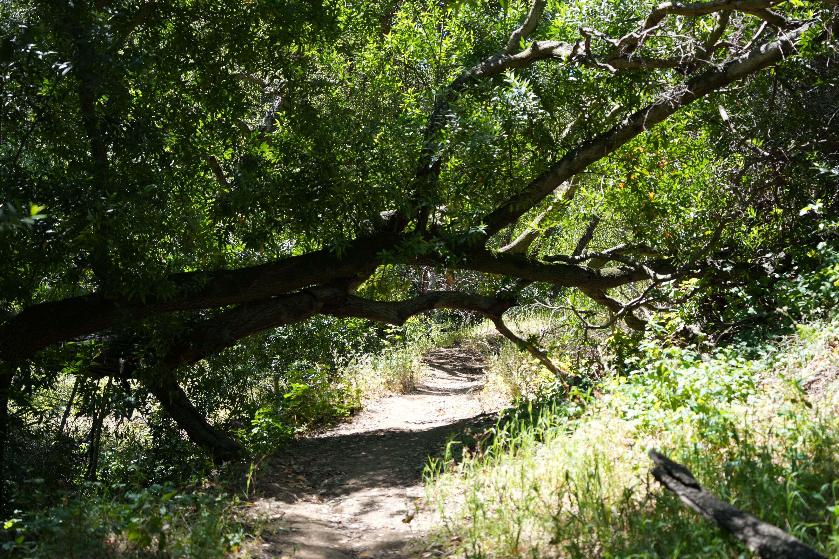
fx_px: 1375
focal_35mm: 59
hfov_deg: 33.9
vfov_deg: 23.0
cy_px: 280
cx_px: 420
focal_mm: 59
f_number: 4.5
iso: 640
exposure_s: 1/640
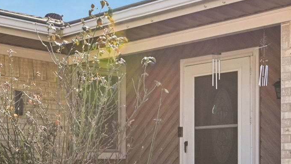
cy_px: 157
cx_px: 69
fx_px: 555
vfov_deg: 16.5
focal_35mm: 72
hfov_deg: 28.9
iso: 400
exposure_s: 1/400
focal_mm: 23
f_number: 8
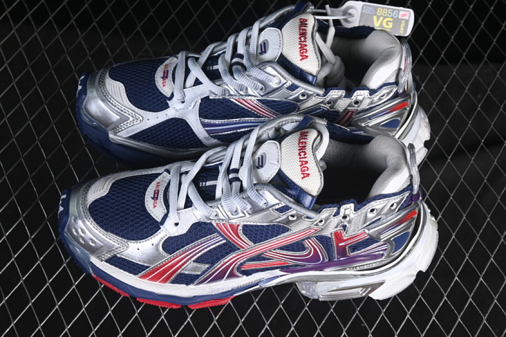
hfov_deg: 27.0
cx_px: 253
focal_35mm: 75
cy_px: 168
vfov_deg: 18.2
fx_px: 1054
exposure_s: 1/60
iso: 160
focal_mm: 50
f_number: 6.3
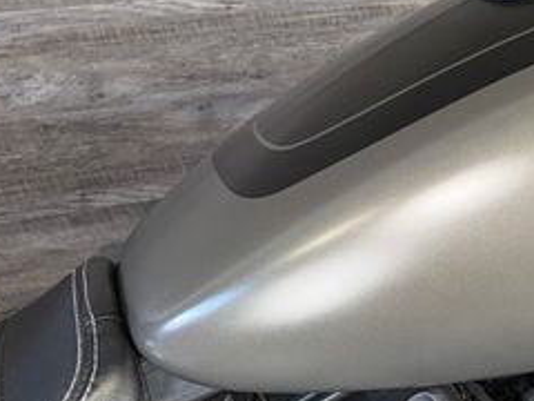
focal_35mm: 64
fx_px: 987
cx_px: 503
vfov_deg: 21.3
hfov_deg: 28.8
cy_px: -82
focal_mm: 6.76
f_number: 1.78
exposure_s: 1/19
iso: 64
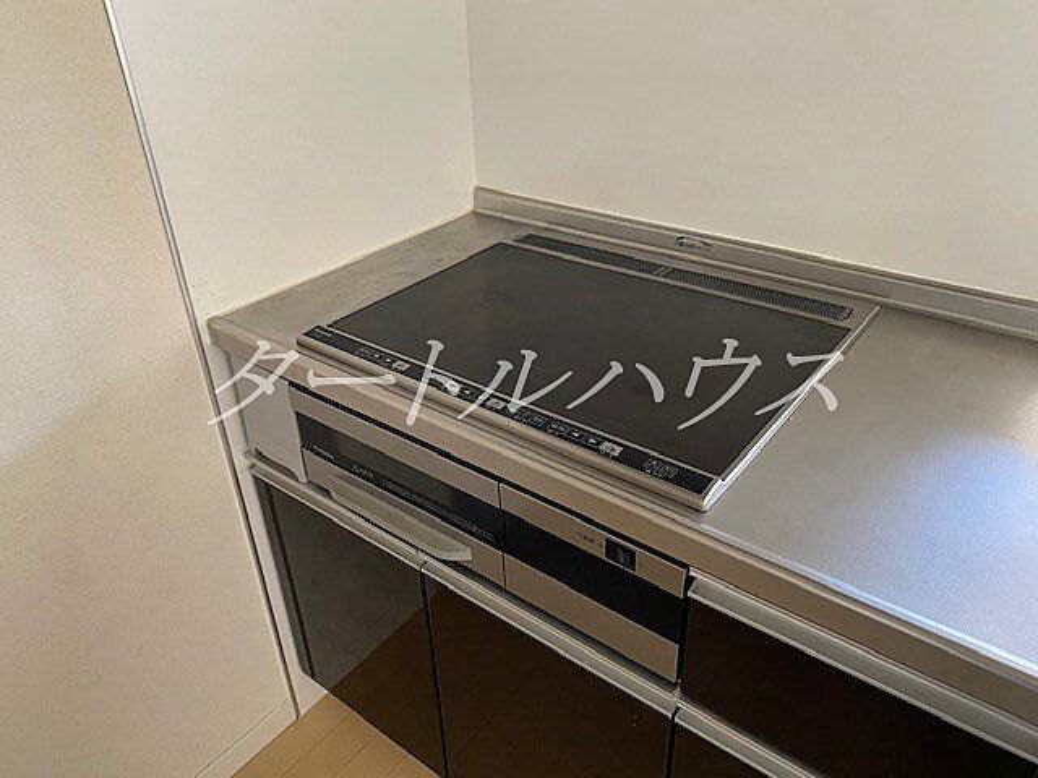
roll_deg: +1.1
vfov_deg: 53.1
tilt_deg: -29.8
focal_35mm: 26
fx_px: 780
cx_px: 519
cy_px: 389
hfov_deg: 67.3
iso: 500
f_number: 1.8
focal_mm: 4.25
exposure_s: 1/57
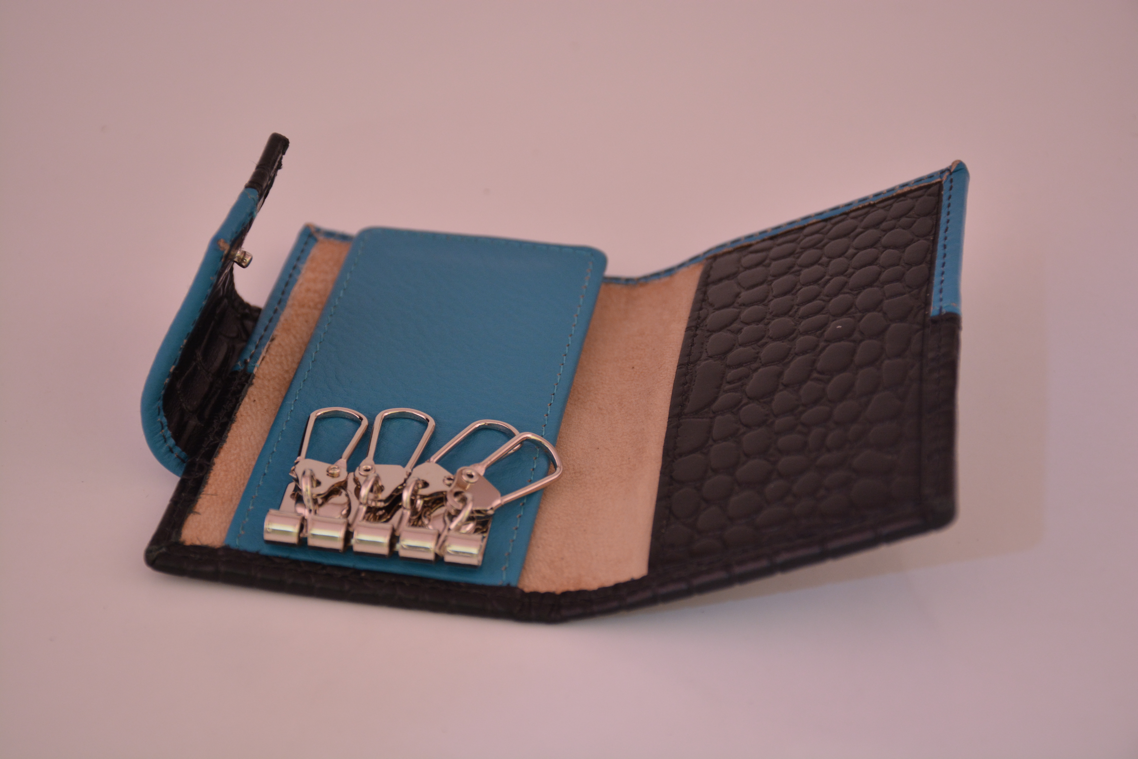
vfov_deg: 16.3
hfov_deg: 24.2
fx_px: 2655
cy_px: 380
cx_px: 569
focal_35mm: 84
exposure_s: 1/60
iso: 640
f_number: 6.3
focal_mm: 56
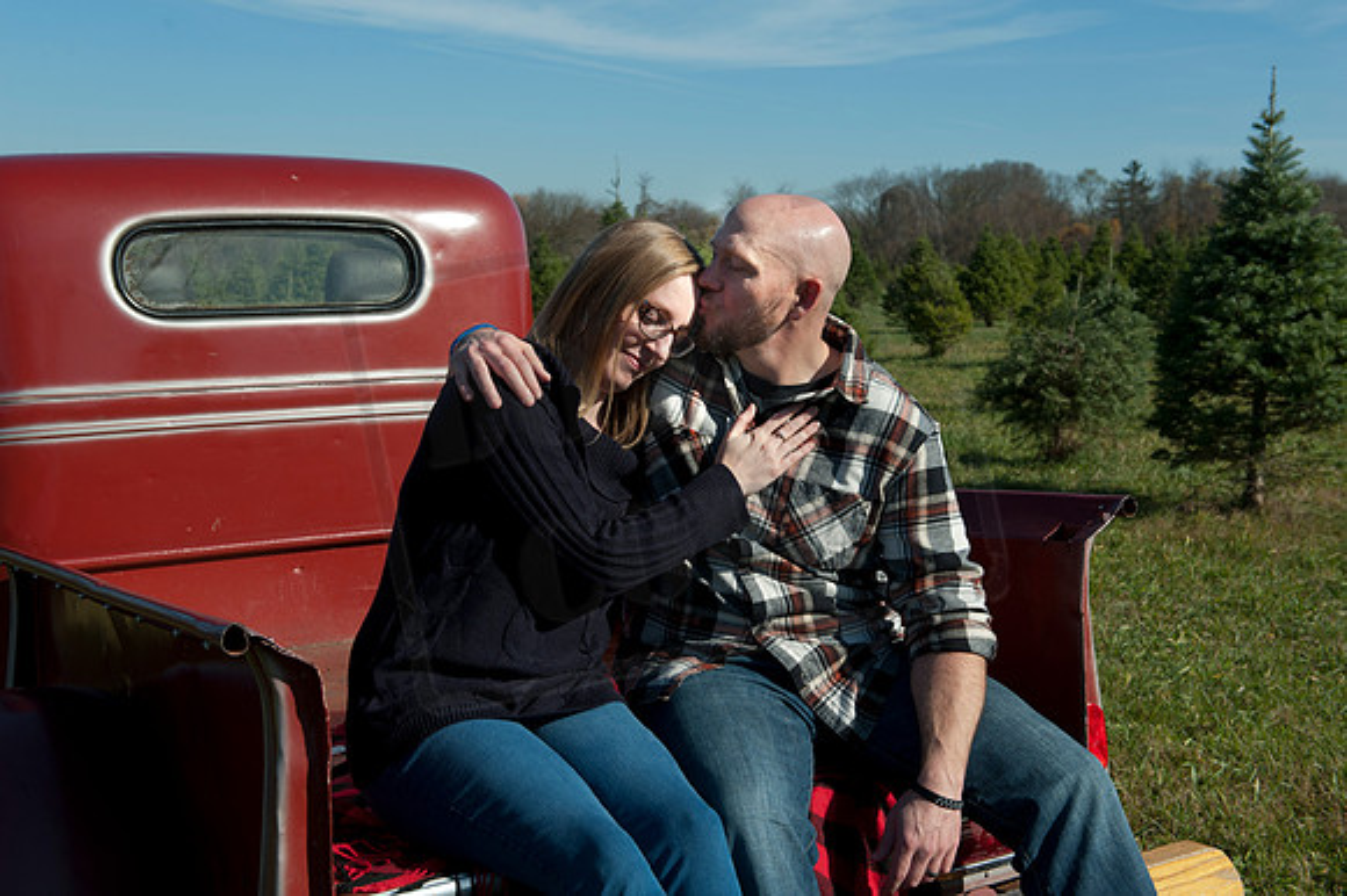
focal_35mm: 45
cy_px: 448
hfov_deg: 43.6
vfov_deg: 29.8
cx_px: 674
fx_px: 1683
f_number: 8
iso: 100
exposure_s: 1/500
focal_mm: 45
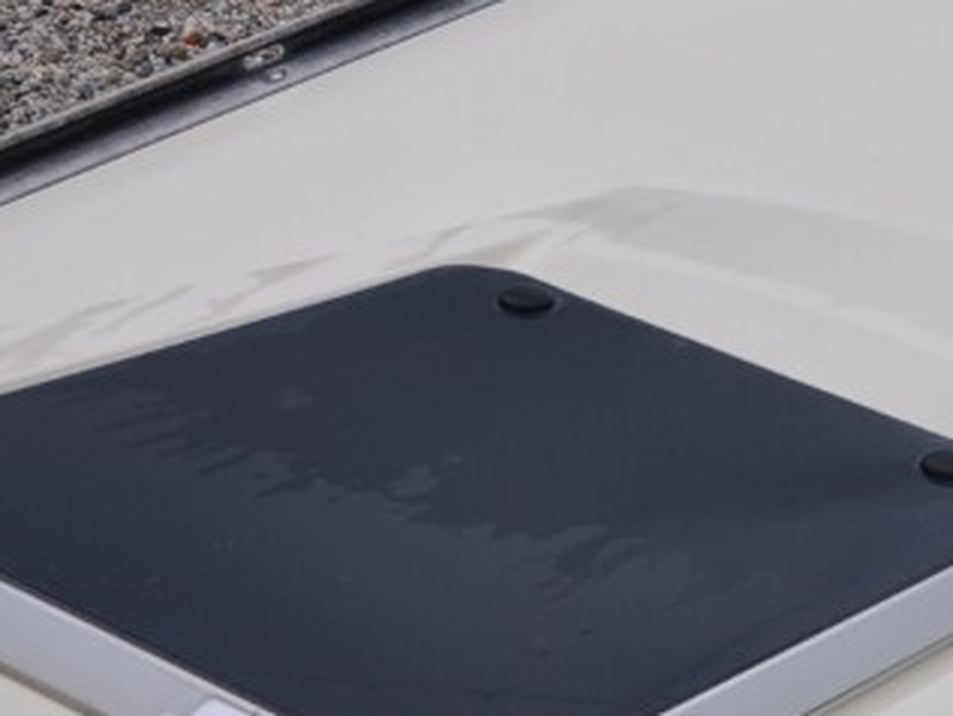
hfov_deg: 17.7
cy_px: 181
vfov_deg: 14.7
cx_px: 1398
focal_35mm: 100
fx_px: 2754
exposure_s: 1/320
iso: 200
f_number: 9
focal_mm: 22
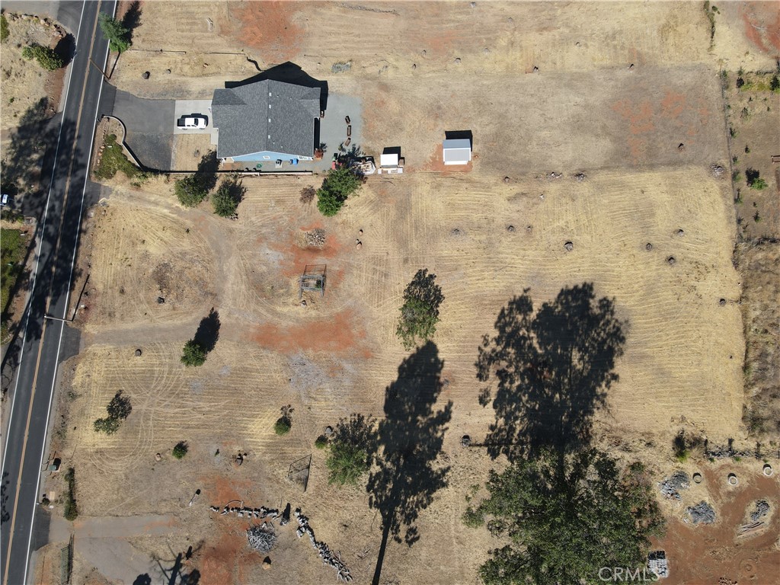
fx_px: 541
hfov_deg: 71.6
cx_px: 390
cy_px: 292
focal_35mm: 24
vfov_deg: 56.8
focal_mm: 4.5
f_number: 2.8
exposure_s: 1/640
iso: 100
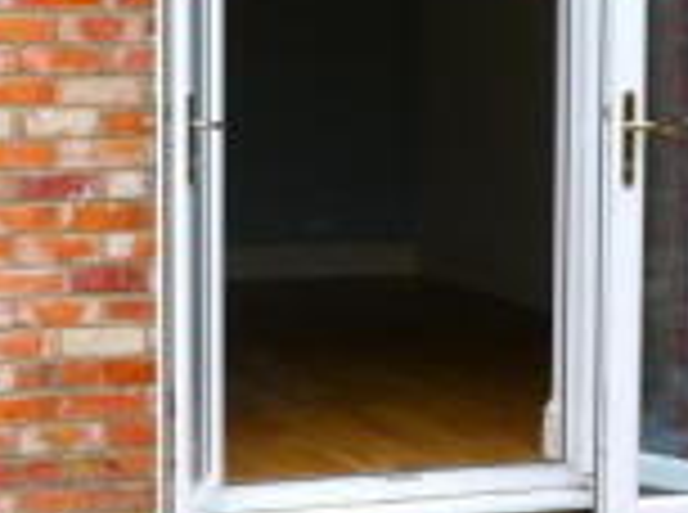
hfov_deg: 18.4
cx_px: 438
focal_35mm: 107
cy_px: 196
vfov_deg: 13.8
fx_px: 2122
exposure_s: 1/40
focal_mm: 14
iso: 100
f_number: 4
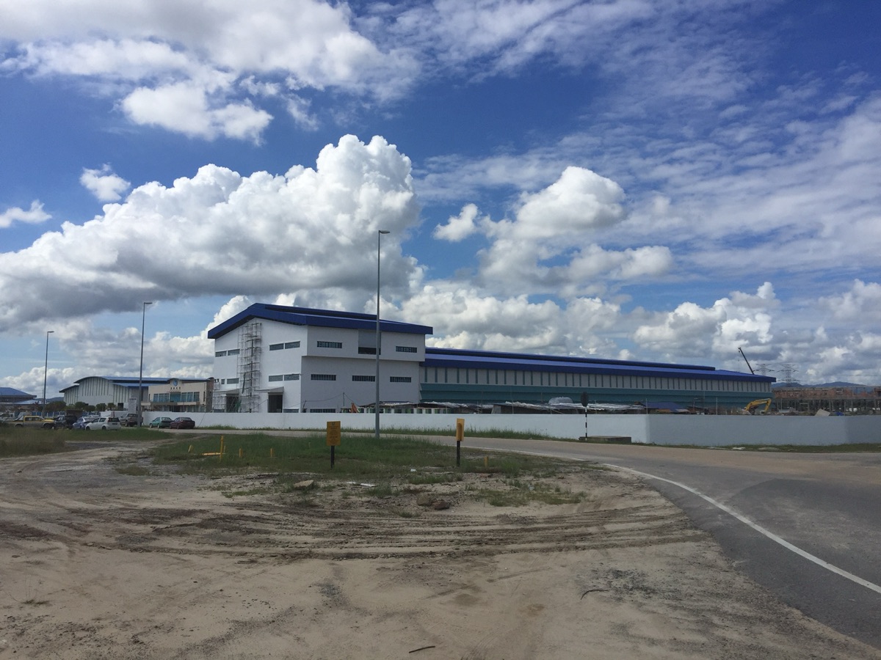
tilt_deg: +5.9
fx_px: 738
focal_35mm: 29
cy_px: 330
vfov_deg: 48.2
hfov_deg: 61.7
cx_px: 440
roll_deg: -0.4
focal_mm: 4.15
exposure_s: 1/4950
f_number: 2.2
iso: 32
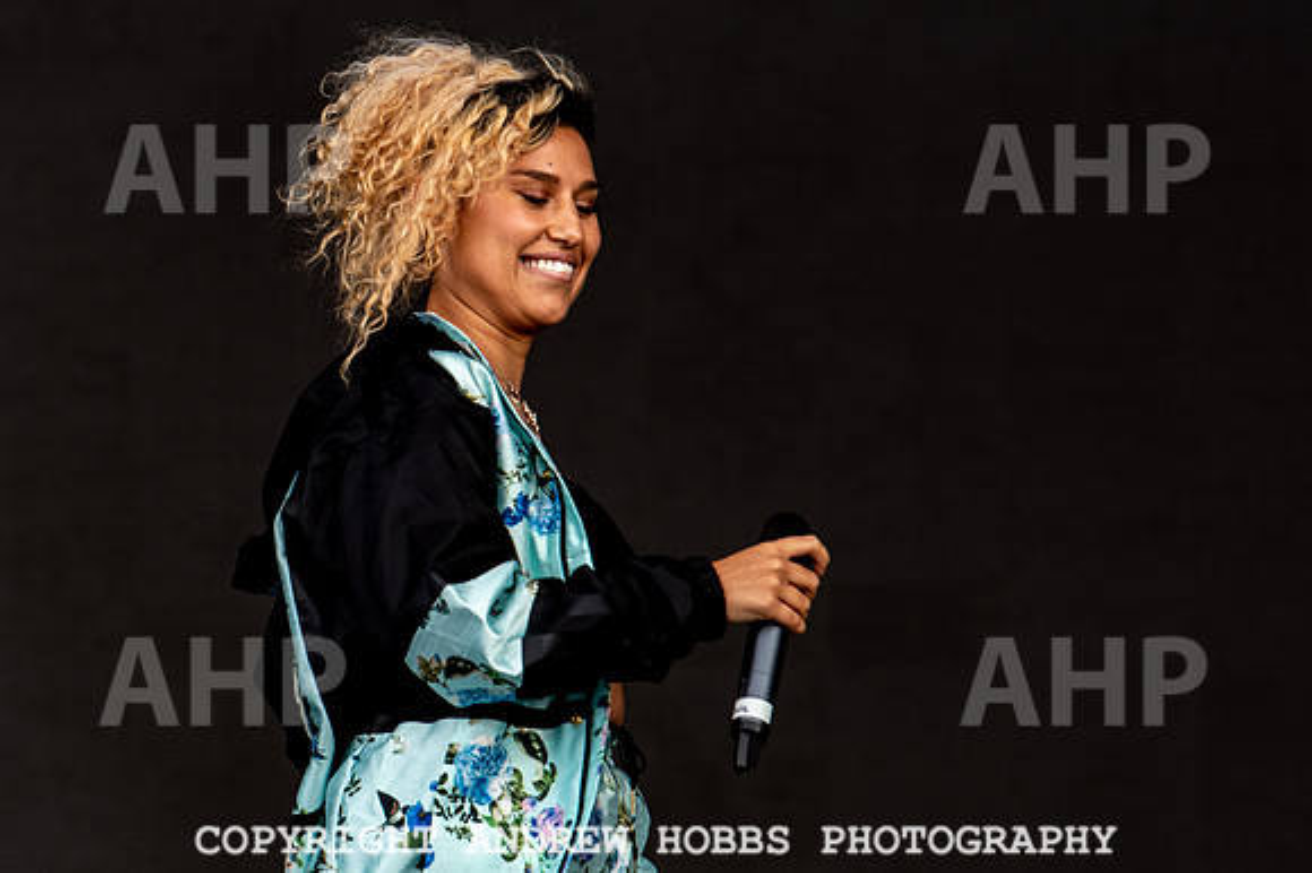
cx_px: 381
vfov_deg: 4.8
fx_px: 10344
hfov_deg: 7.3
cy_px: 321
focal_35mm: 284
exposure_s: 1/800
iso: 1000
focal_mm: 200
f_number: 5.6
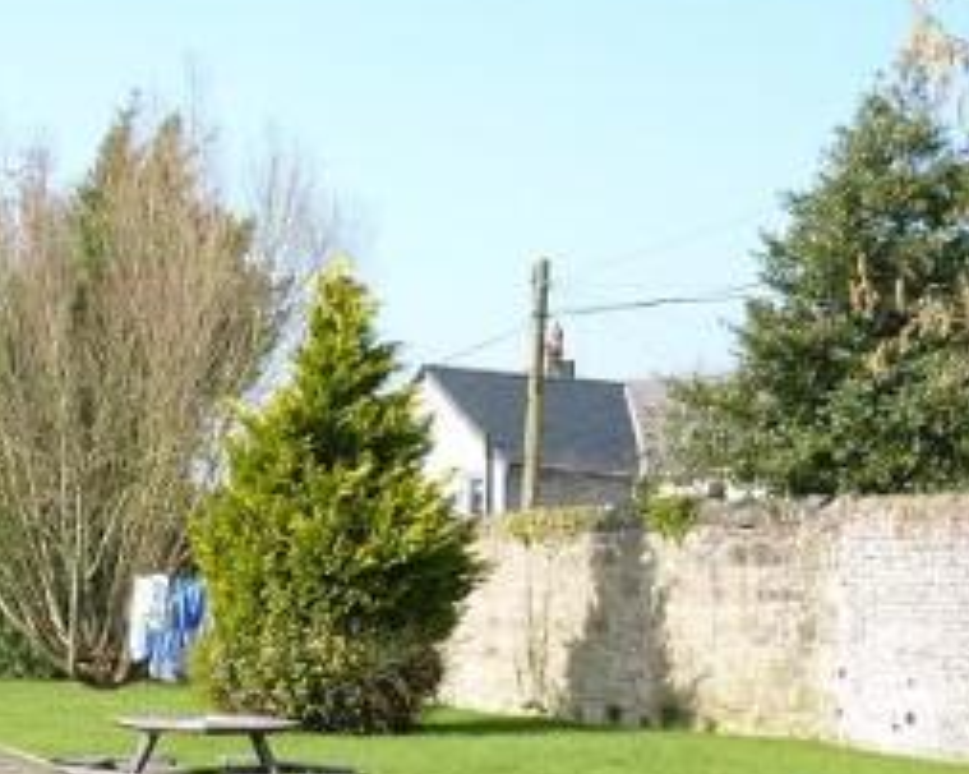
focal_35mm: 72
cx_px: -57
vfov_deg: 21.0
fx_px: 2063
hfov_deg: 24.9
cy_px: 596
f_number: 4
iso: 80
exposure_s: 1/250
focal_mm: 5.3
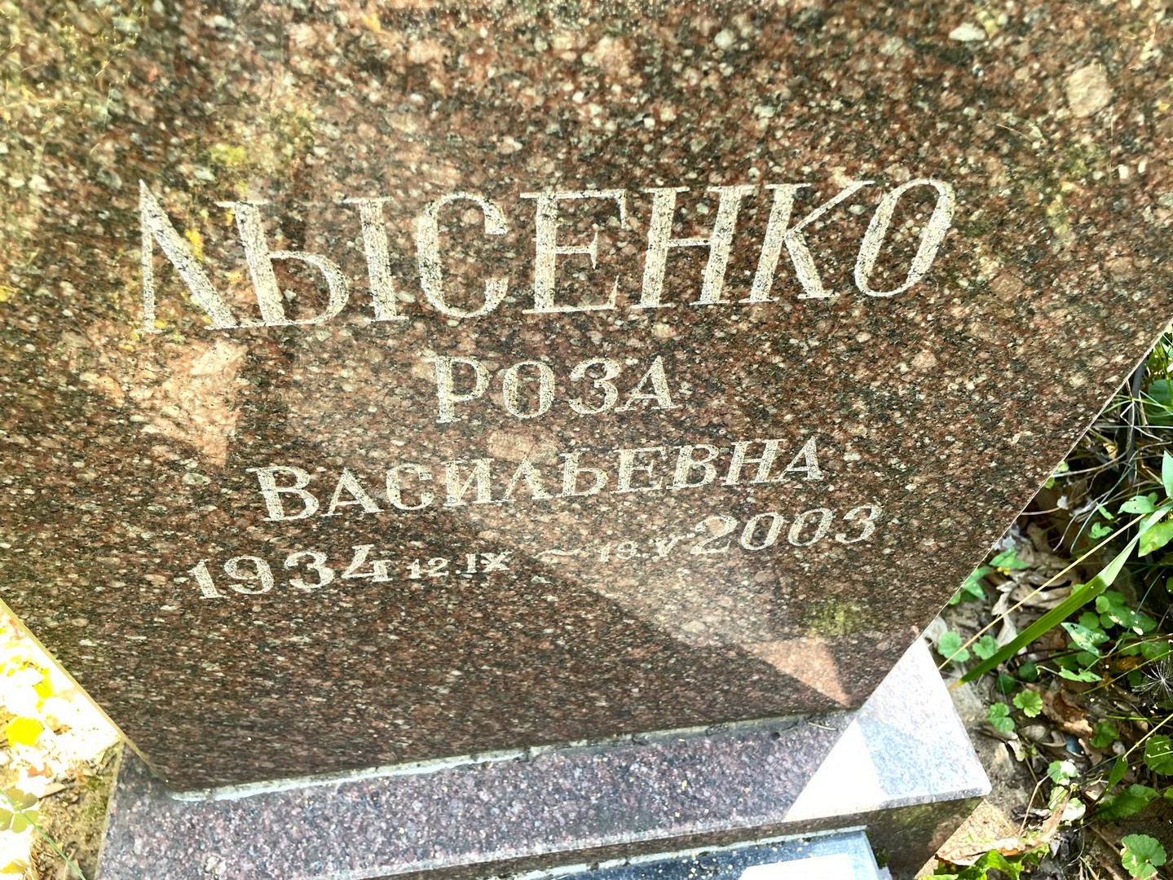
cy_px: 440
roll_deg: -4.3
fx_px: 881
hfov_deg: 67.3
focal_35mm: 26
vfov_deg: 53.1
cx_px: 586
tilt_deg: -44.2
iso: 40
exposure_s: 1/121
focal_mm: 4.2
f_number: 1.6
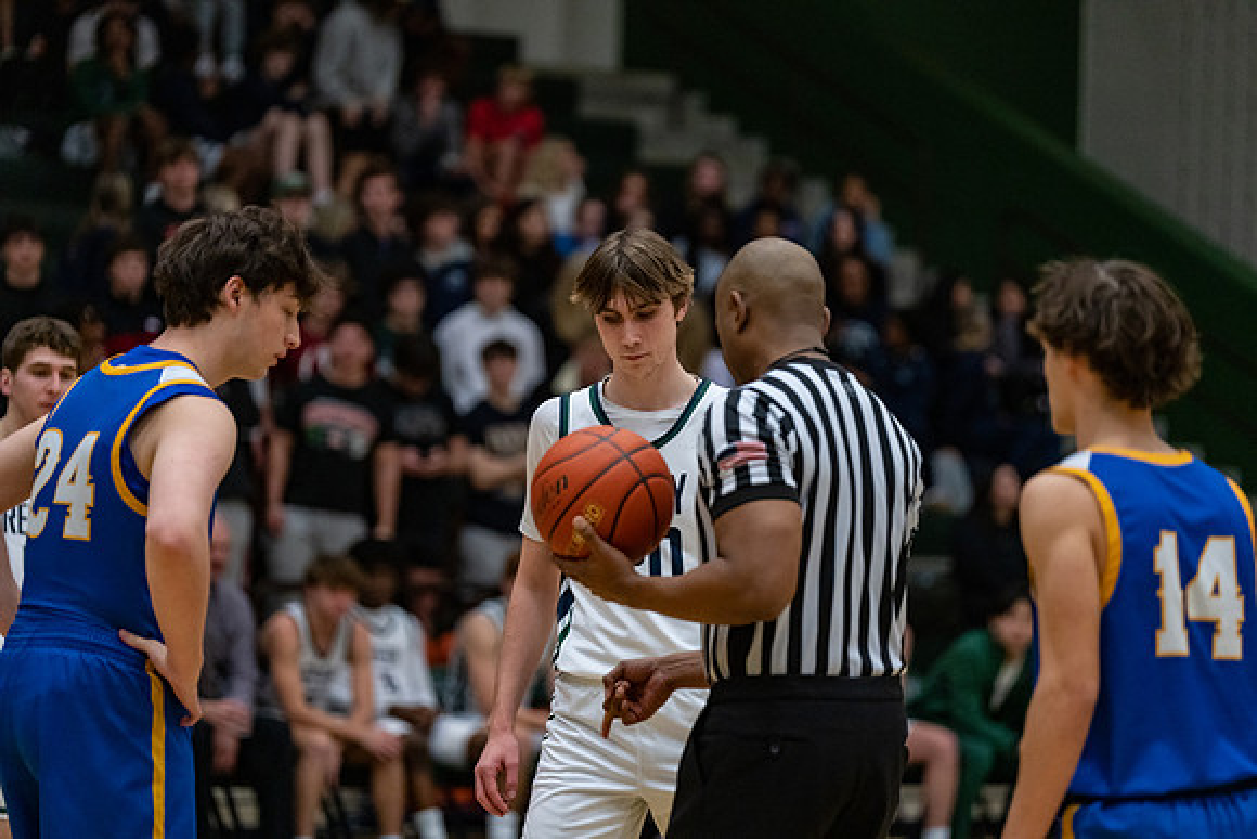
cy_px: 420
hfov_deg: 13.2
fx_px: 5413
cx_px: 628
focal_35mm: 155
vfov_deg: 8.9
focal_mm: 155
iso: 4000
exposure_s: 1/1000
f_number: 2.8
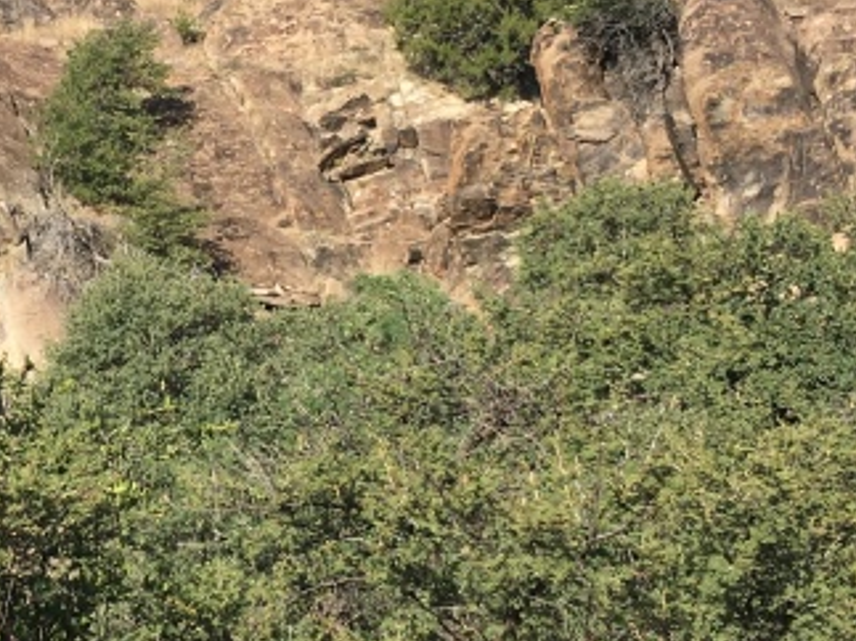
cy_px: 238
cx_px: 27
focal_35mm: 92
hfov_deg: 20.7
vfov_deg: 16.0
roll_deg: -0.1
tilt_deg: +1.7
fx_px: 2274
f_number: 2.2
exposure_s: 1/1202
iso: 25
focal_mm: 4.15
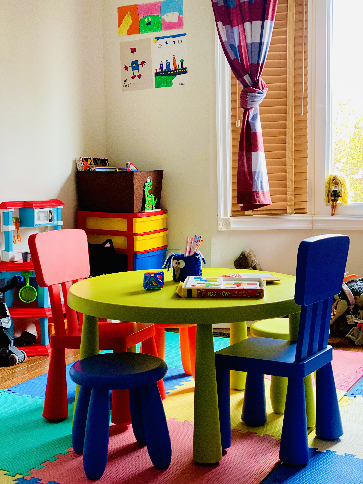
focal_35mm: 52
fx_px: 727
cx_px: 182
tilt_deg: -3.9
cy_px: 242
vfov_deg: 36.8
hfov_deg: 28.0
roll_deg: +0.6
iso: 100
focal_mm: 6
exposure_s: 1/122
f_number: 2
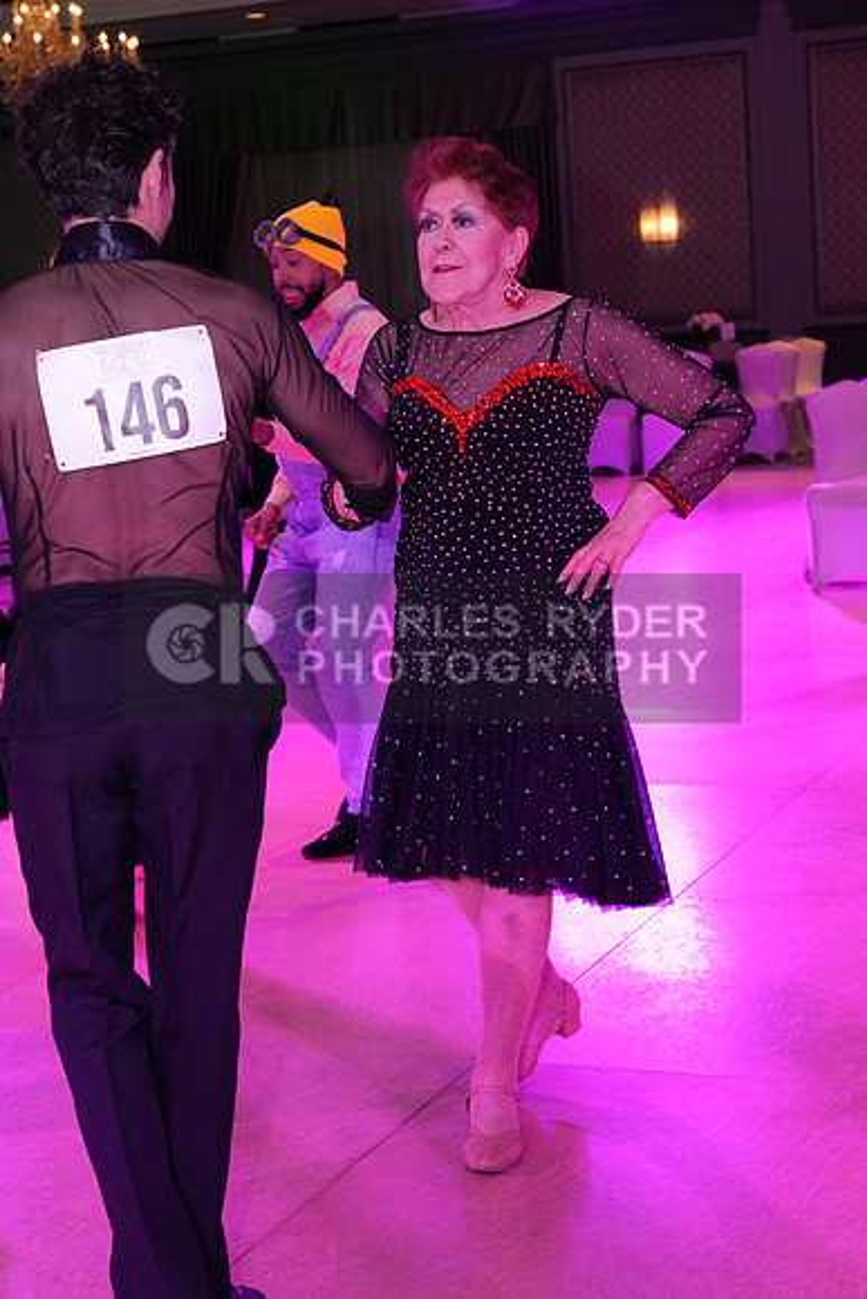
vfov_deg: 31.9
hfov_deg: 21.6
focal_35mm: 63
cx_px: 434
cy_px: 650
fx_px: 2274
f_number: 6.3
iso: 2500
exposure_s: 1/250
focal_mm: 63
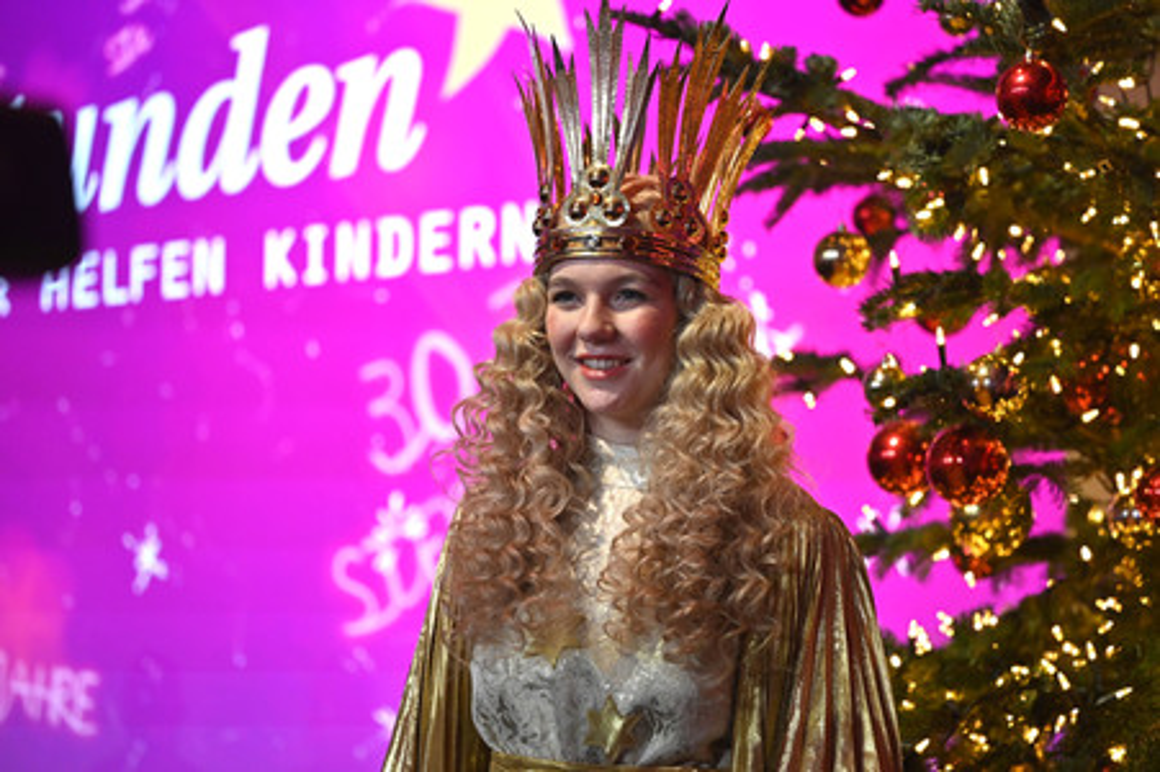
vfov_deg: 18.6
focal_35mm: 73
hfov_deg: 27.7
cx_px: 580
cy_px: 386
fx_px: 2350
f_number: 2.8
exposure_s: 1/250
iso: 2500
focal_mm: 73
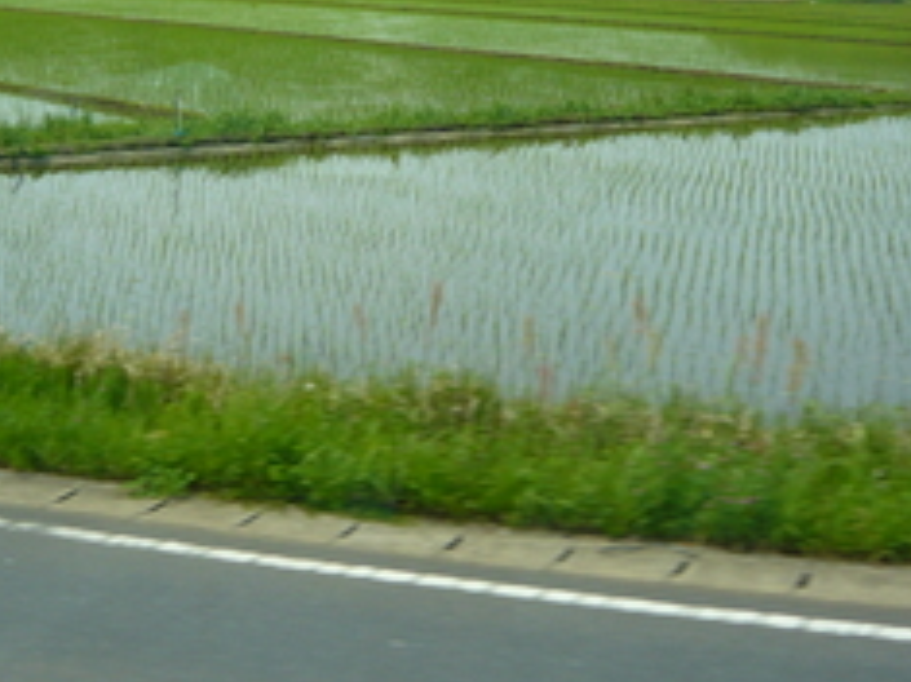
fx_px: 1552
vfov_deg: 24.4
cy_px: 130
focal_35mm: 59
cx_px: 438
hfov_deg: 32.7
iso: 100
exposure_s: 1/160
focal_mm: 5.5
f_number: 8
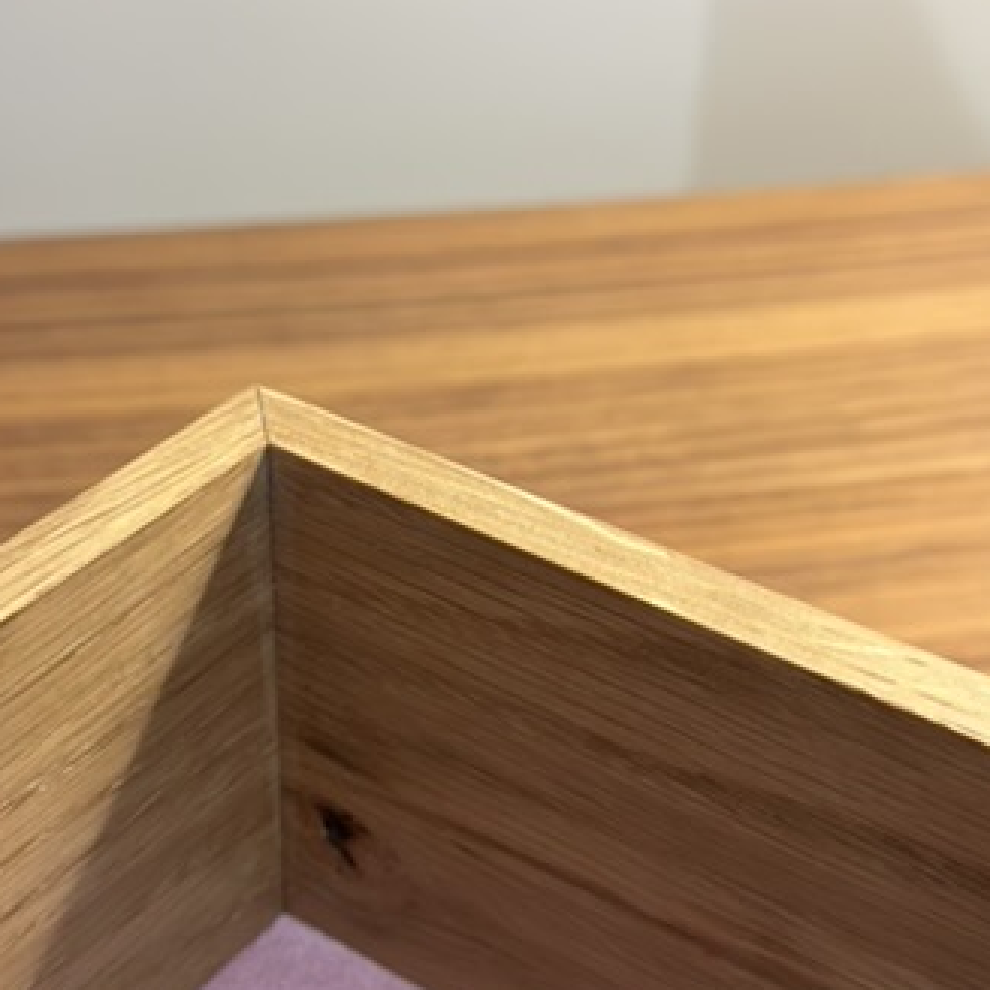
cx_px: 462
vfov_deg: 27.7
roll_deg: -2.6
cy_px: 549
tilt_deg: -33.9
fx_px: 2006
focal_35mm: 62
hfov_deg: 27.7
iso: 200
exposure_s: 1/50
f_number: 1.78
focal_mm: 6.86
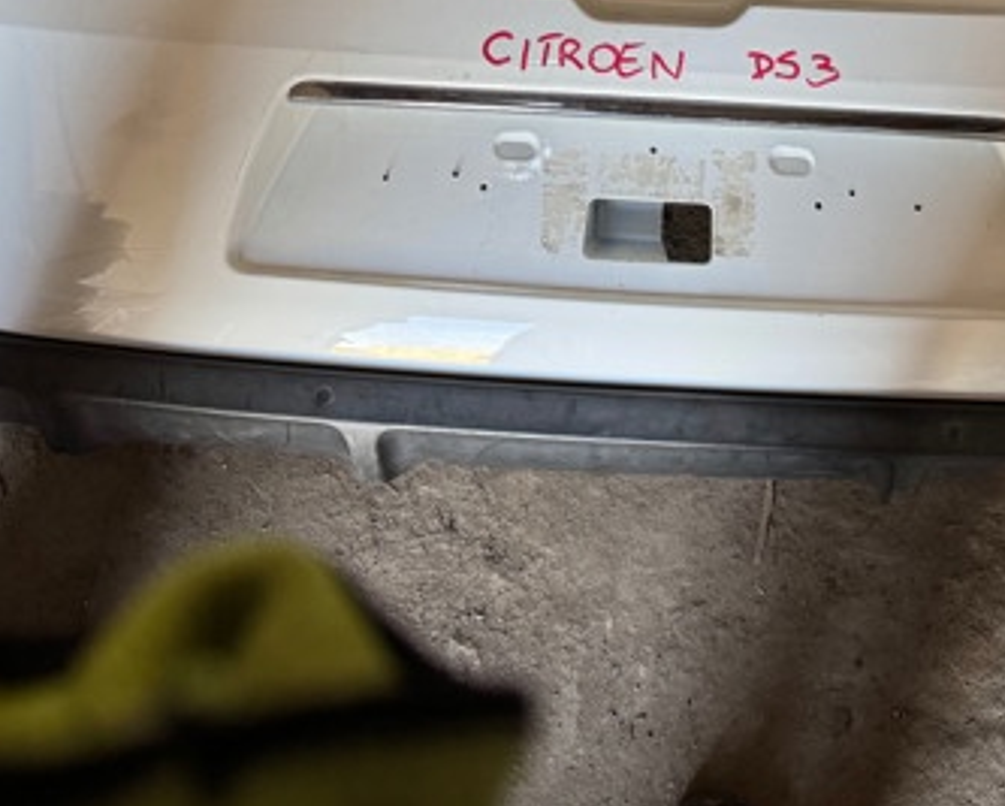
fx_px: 1340
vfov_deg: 32.0
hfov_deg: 40.6
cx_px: 673
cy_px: 94
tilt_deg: -67.7
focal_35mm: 45
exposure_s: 1/84
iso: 200
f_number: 1.78
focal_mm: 6.76
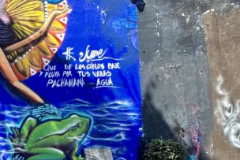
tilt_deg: +3.2
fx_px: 327
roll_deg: +1.9
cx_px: 1
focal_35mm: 49
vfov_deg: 27.2
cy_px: 117
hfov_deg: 36.3
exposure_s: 1/403
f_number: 2.2
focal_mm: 2.22
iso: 40
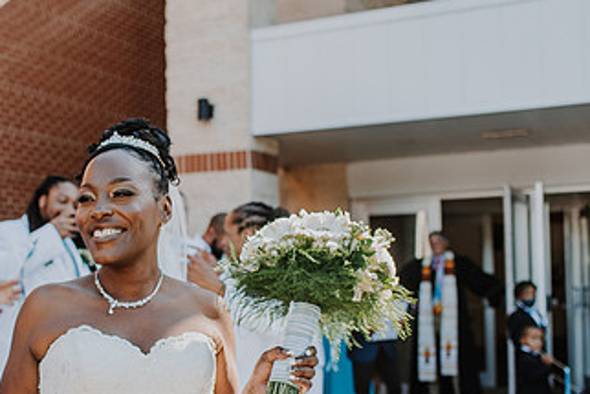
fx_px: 1033
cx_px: 132
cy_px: 248
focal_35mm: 63
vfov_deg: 21.5
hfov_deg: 31.2
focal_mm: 35
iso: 280
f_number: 3.2
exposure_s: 1/1250
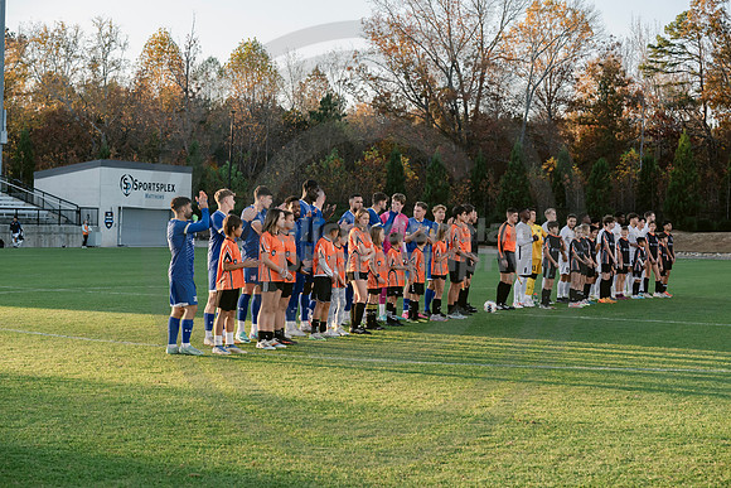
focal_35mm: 70
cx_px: 366
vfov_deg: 19.5
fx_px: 1422
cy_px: 244
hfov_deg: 28.8
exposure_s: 1/800
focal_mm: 70
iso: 1250
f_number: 5.6
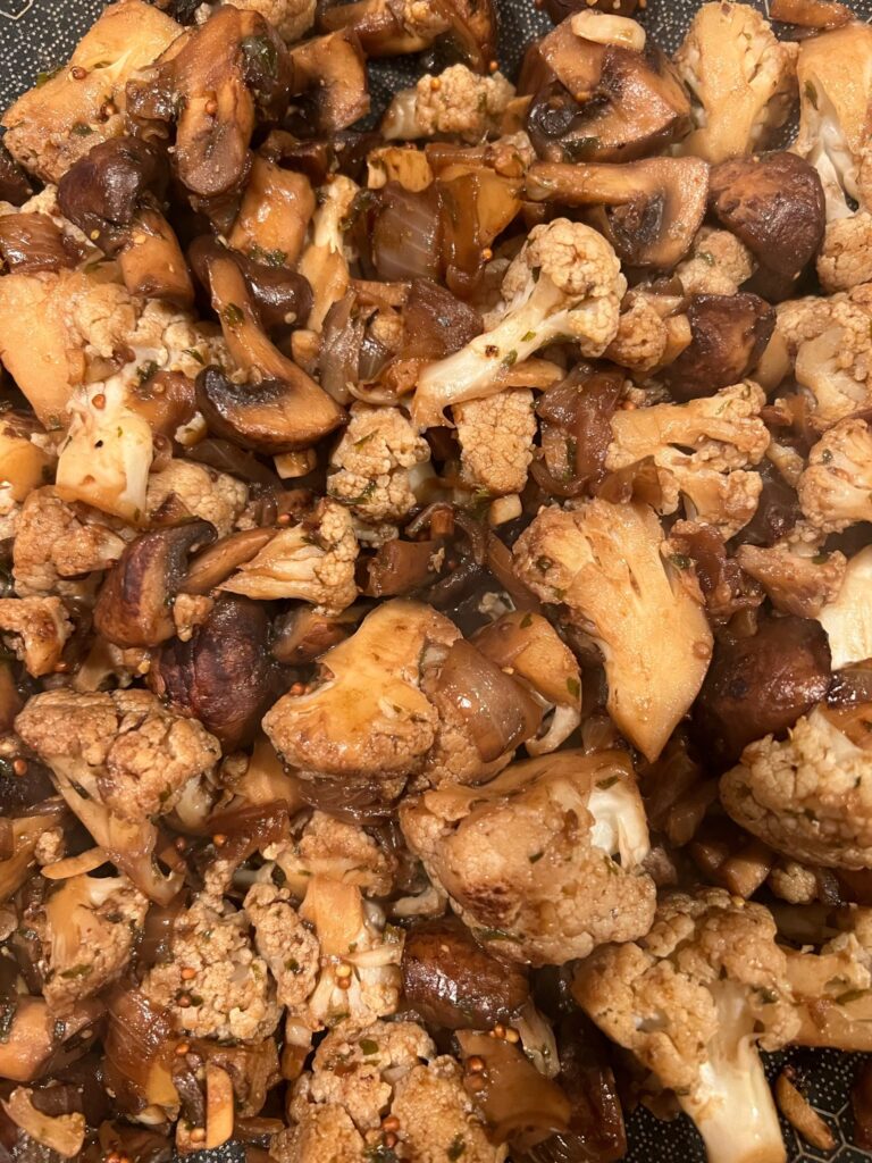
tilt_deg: -84.2
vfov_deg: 67.3
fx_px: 873
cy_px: 582
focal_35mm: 26
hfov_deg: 53.1
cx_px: 436
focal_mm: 5.7
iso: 500
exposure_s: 1/60
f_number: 1.5
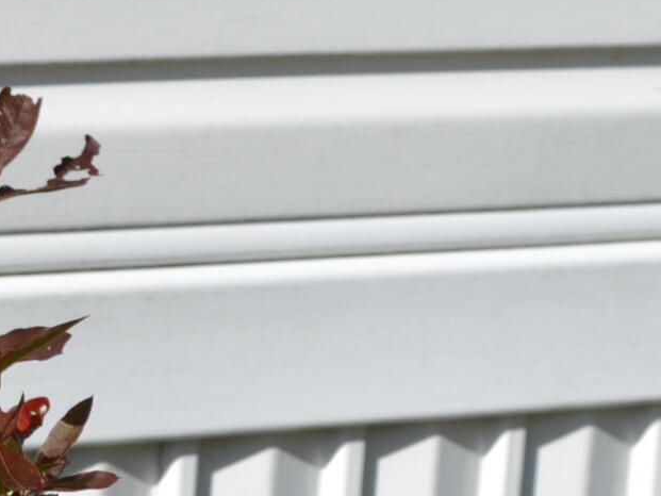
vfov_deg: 4.7
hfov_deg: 6.3
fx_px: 5984
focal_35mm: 313
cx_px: -297
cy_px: 658
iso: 100
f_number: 9
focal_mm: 45
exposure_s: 1/320
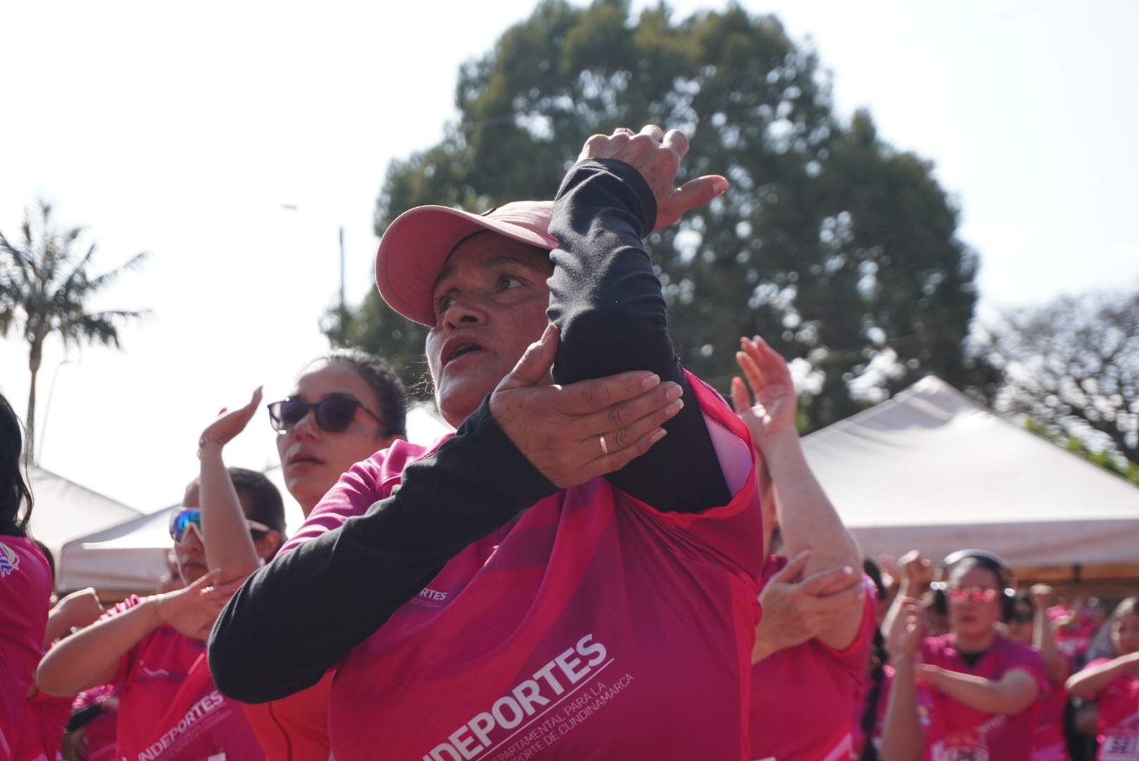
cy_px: 380
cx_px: 570
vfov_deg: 18.2
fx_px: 2375
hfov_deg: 27.0
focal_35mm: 75
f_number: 5.6
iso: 640
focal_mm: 50
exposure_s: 1/2000
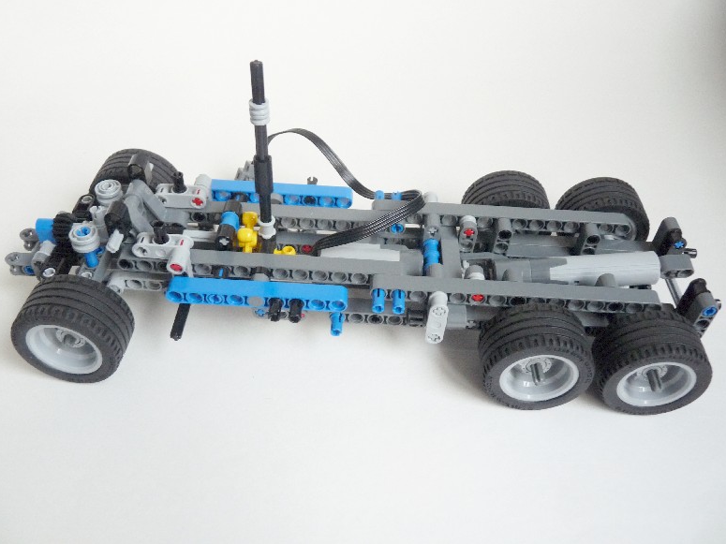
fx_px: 671
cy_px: 265
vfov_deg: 44.1
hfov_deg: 56.8
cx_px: 354
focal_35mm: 32
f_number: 3
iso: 320
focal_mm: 5.4
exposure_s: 1/30
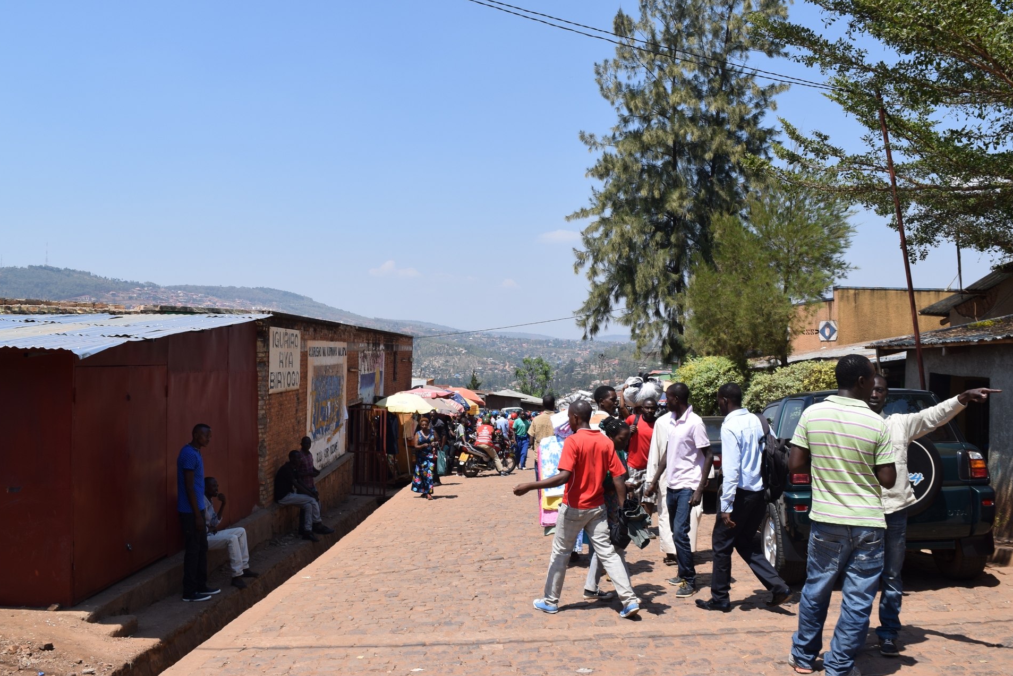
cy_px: 337
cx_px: 503
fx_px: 816
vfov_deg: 45.0
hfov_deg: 63.6
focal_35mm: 29
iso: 100
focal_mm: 18
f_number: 8
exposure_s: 1/200
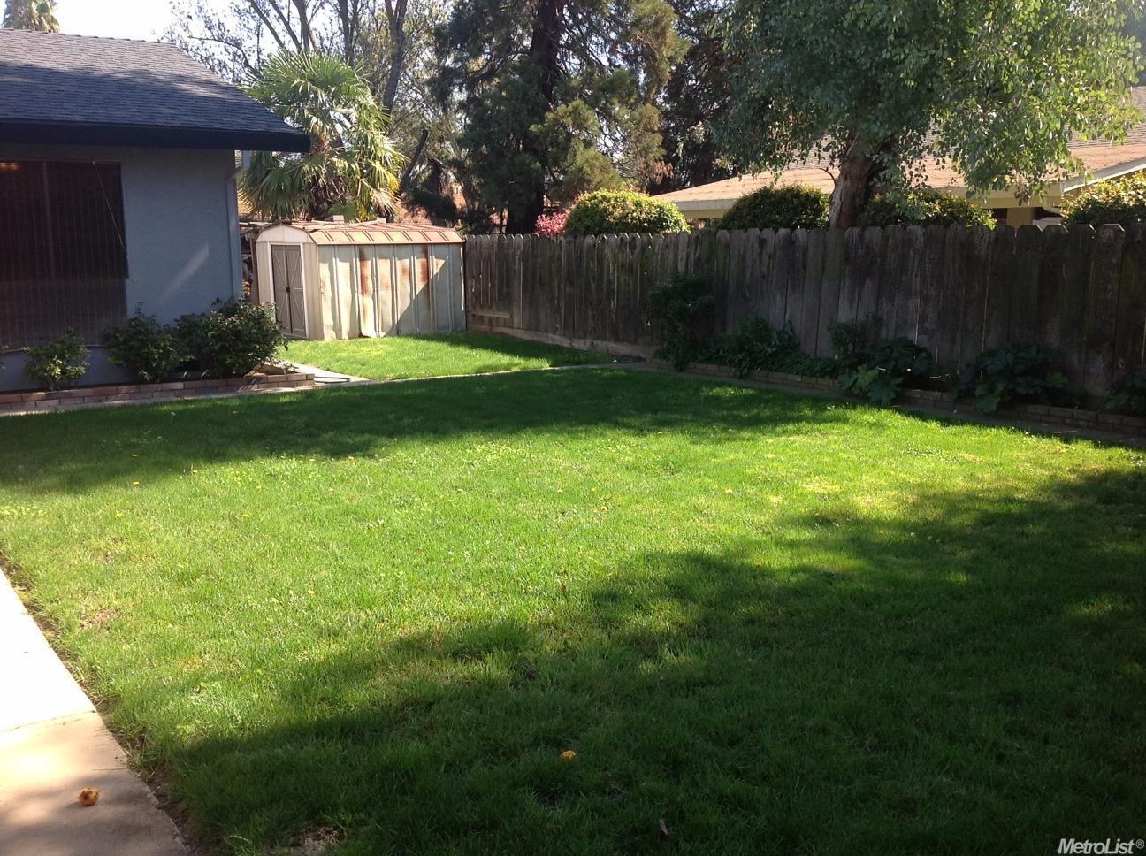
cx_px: 573
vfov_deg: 40.6
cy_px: 428
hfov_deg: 52.7
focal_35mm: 35
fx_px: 1157
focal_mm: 4.28
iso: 80
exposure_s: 1/387
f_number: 2.4
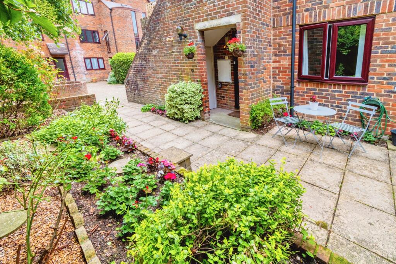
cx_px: 198
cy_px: 132
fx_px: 165
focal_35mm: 15
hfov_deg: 100.4
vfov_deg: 77.3
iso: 320
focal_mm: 10
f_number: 8
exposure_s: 1/160
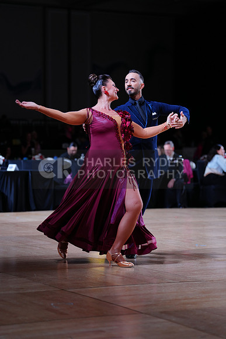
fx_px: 969
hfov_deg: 13.3
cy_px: 170
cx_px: 113
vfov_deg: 19.8
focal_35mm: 103
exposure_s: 1/500
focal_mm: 103
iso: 640
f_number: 2.8
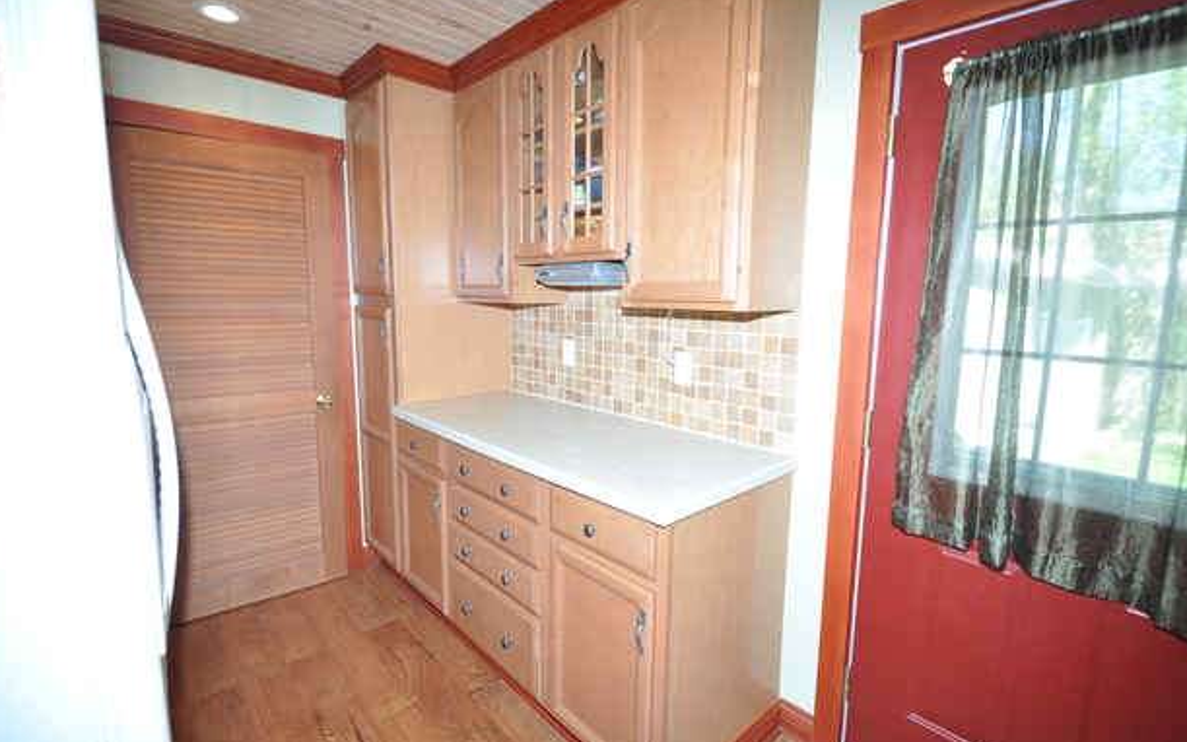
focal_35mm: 16
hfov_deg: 97.8
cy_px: 360
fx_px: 518
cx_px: 596
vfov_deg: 71.3
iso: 200
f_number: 5.6
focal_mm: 10
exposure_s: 1/30
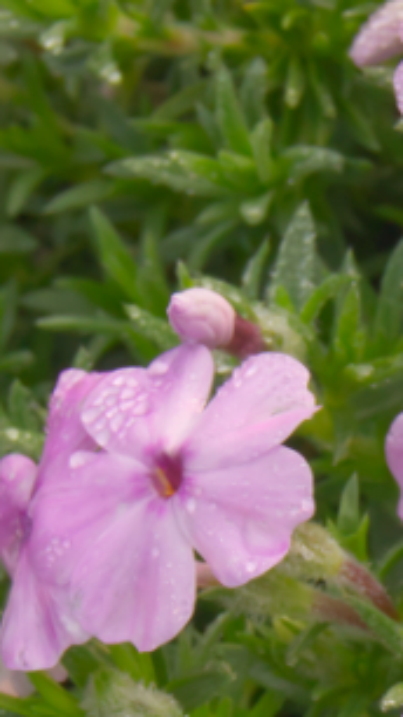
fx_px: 6445
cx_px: 555
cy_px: 600
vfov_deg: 6.4
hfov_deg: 3.6
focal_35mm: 339
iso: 640
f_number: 16
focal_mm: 55
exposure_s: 1/100
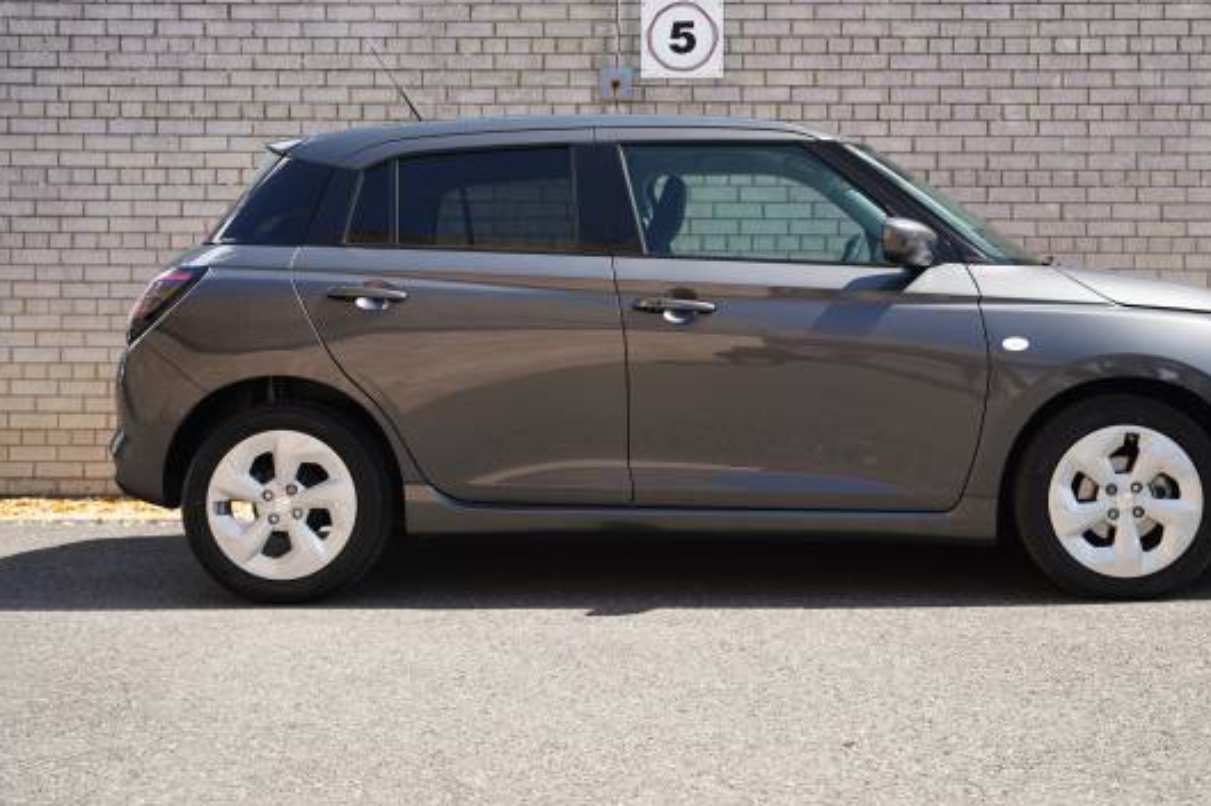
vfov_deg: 25.8
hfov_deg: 37.9
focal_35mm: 52
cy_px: 327
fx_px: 1756
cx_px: 712
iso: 125
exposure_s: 1/160
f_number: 4
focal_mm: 43.2
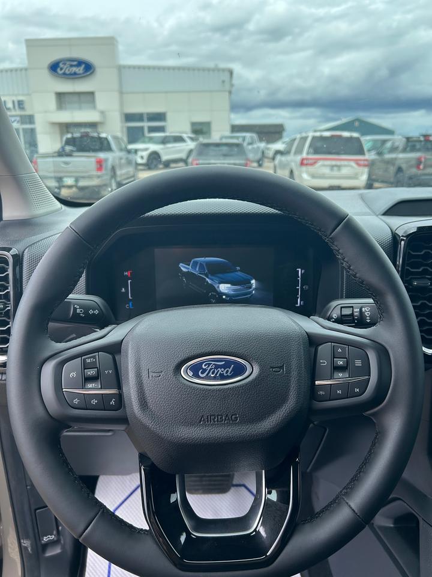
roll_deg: +1.0
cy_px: 288
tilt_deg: -17.4
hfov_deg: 53.1
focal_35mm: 26
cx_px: 216
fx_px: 433
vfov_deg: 67.3
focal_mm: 5.7
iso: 50
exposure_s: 1/957
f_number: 1.5
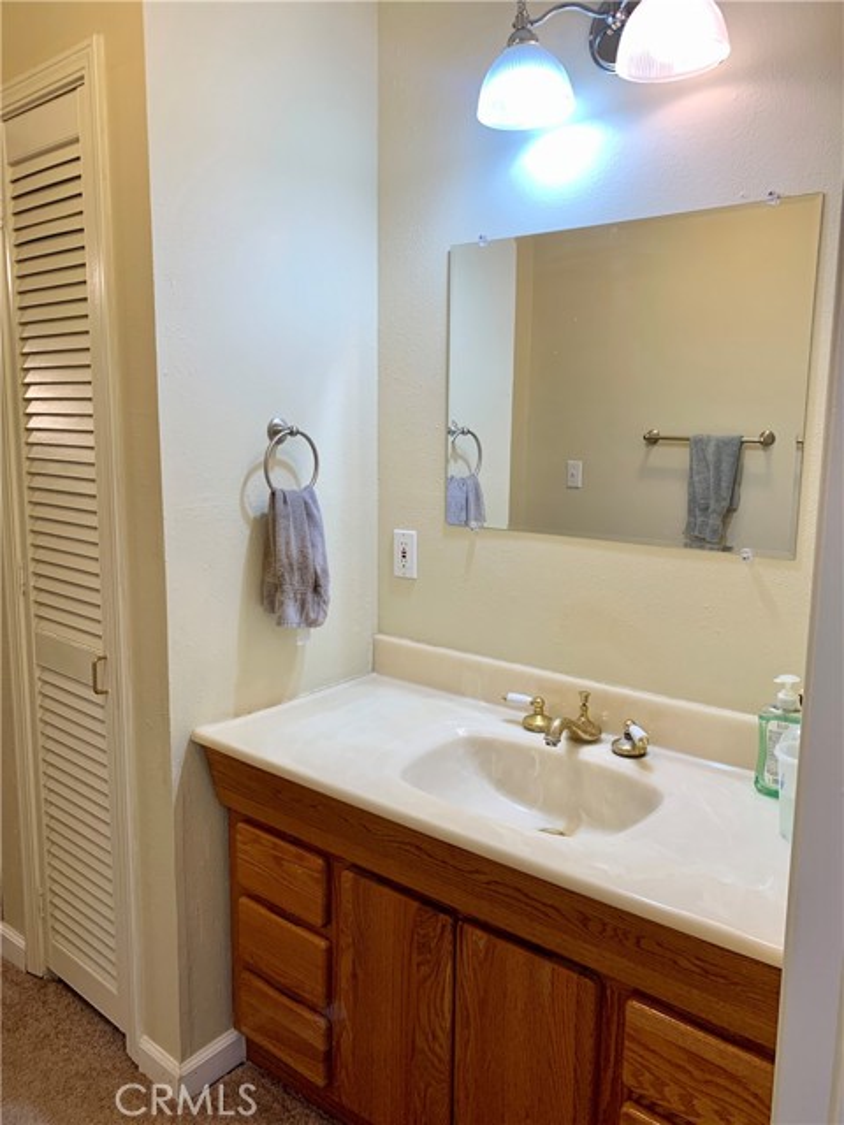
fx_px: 845
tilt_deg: -9.2
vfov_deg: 67.3
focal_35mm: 26
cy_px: 562
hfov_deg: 53.1
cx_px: 422
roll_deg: -0.8
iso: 64
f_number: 1.8
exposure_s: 1/120
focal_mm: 4.25
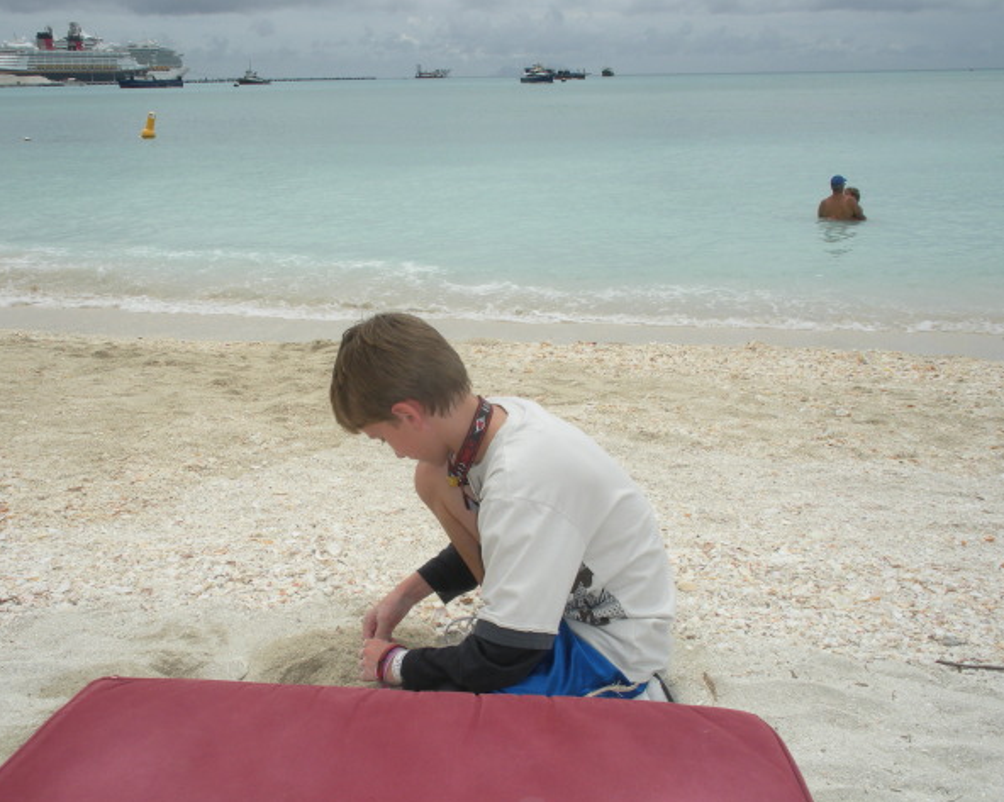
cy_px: 405
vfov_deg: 39.1
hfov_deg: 47.9
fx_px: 1129
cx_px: 473
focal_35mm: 38
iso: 88
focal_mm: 6.3
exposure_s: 1/610
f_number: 5.6
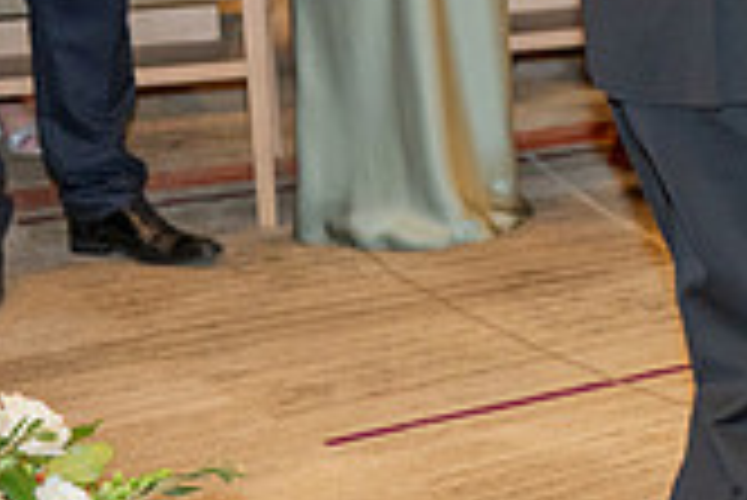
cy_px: -318
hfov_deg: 8.2
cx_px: 1156
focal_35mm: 244
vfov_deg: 5.6
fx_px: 5067
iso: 1250
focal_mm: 70
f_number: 3.2
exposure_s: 1/160
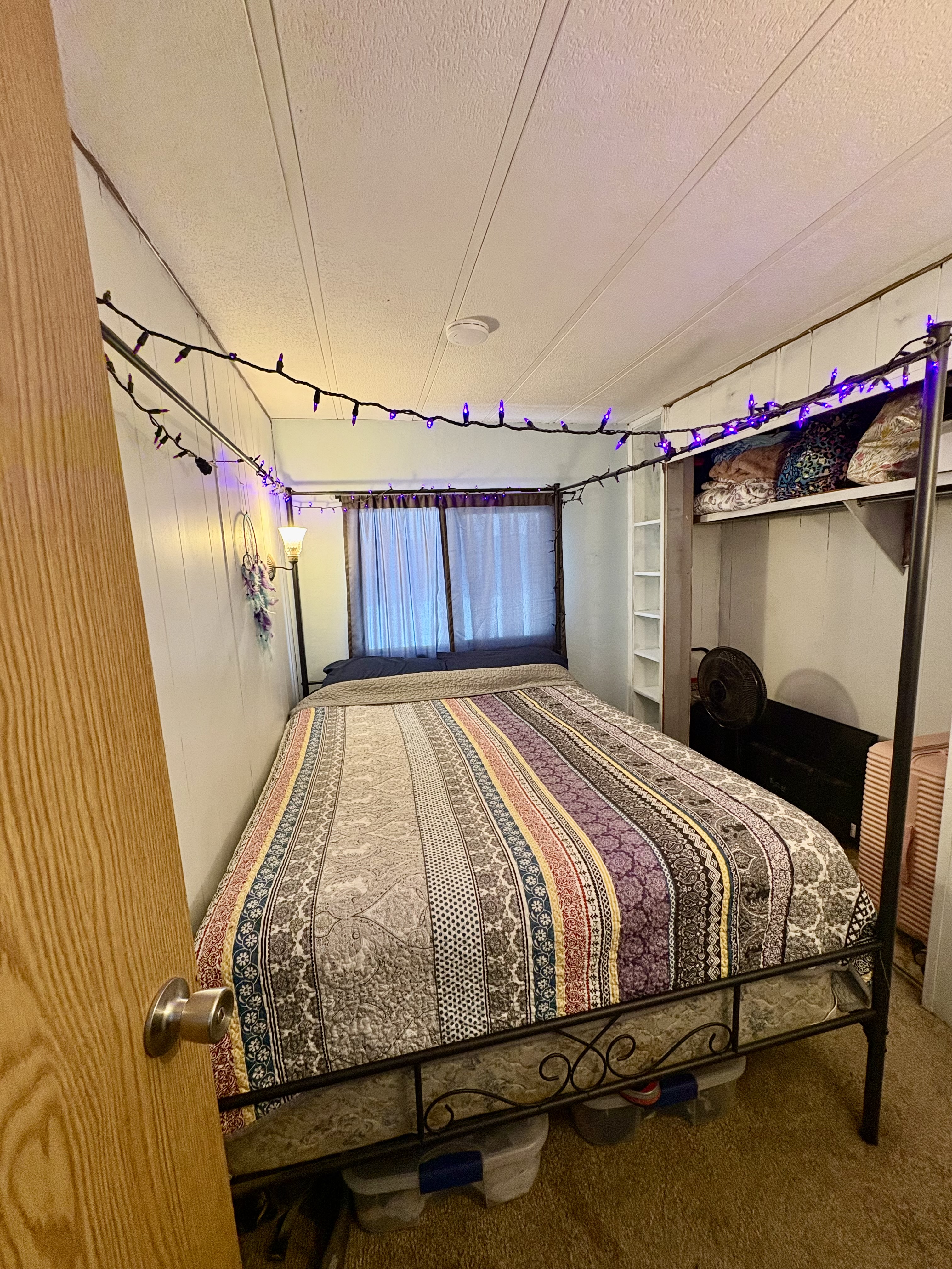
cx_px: 476
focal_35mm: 14
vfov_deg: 102.1
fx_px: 513
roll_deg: +2.6
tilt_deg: -7.8
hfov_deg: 85.7
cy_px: 634
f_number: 2.2
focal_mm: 2.22
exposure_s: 1/60
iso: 250
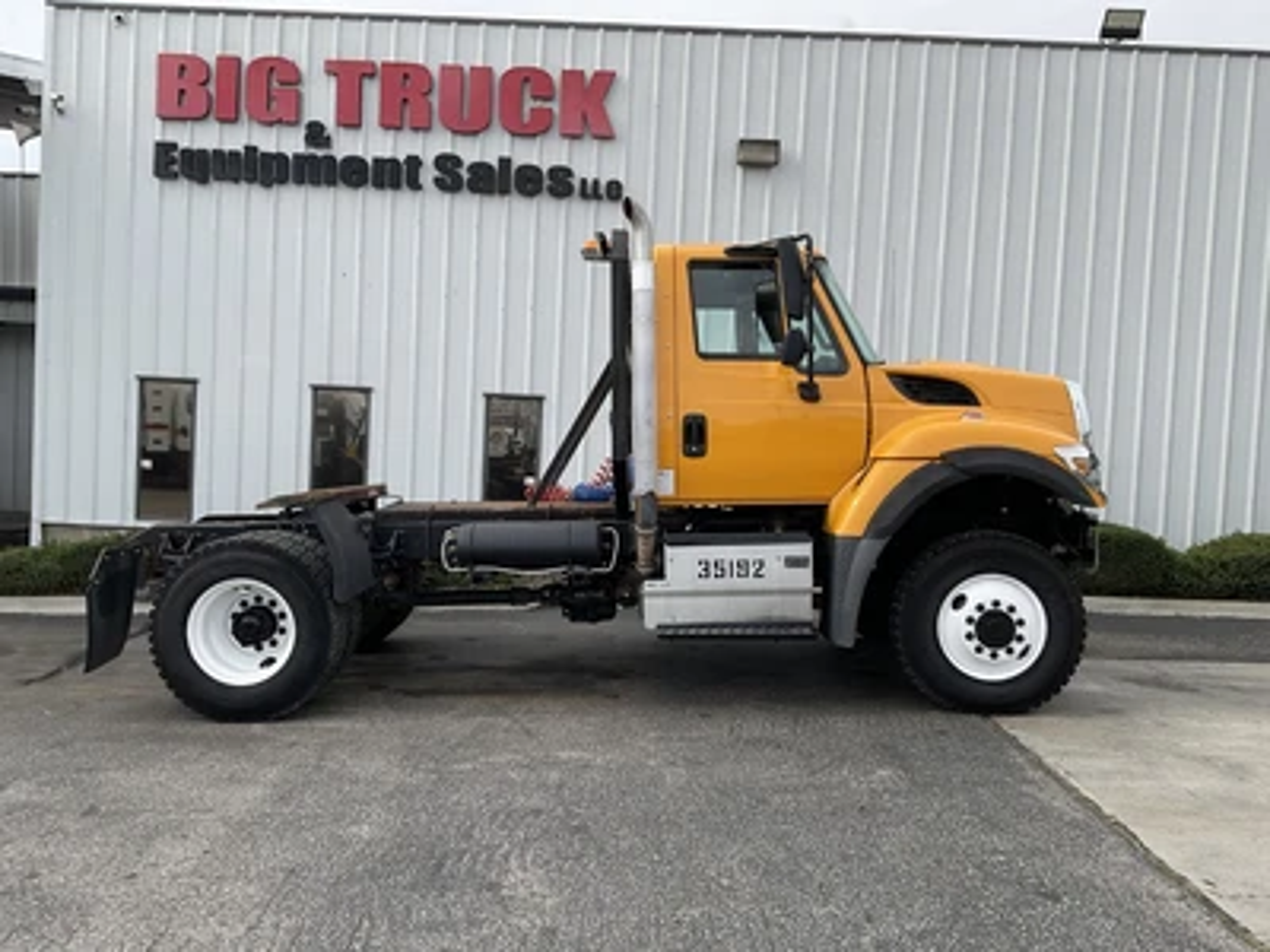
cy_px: 476
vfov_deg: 48.2
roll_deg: -3.1
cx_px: 635
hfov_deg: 61.7
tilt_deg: -2.3
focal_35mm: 29
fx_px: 1064
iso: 16
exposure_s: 1/883
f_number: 1.8
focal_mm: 3
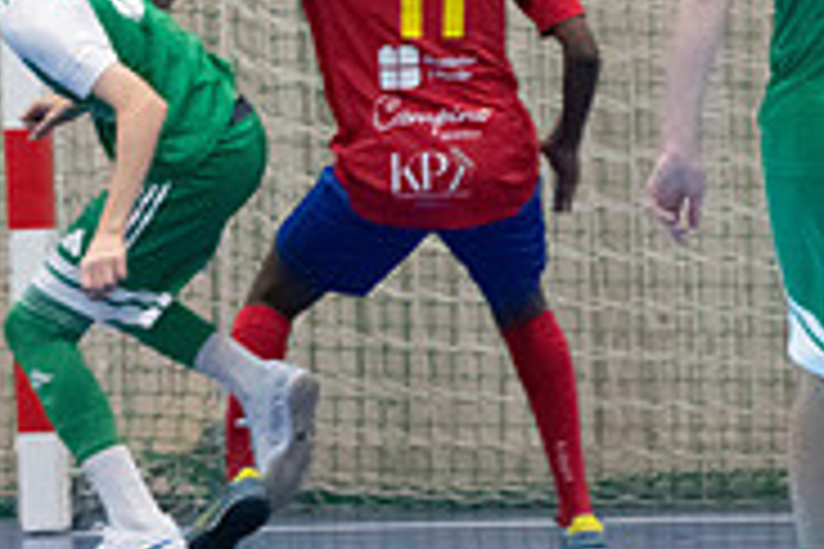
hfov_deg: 2.2
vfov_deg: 1.4
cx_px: -333
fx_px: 21766
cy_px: 236
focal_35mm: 951
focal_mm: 200
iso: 5600
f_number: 3.2
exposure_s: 1/640
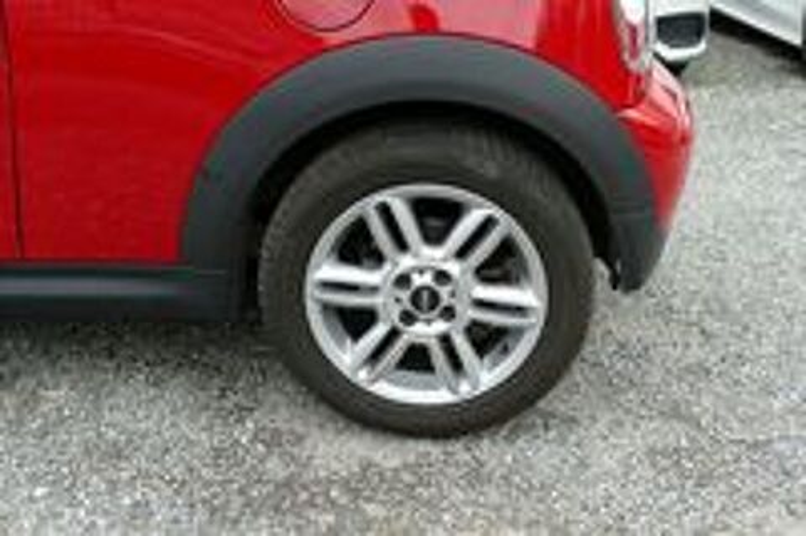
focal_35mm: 40
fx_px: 895
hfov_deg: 48.5
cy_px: 268
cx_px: 403
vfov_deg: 33.3
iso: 125
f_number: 3.1
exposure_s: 1/250
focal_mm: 14.5
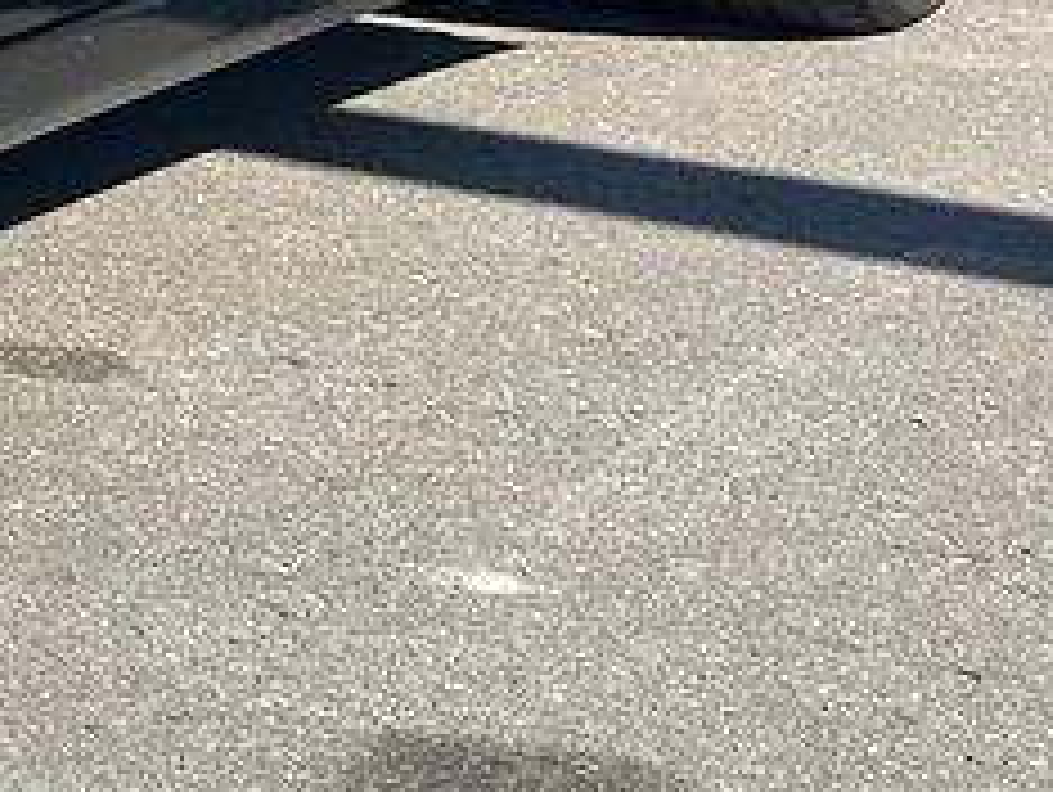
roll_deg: -1.8
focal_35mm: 142
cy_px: -432
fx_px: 4324
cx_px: -1305
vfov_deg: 10.1
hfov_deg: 11.8
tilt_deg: -3.7
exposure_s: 1/2513
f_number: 1.5
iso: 50
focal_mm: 5.7
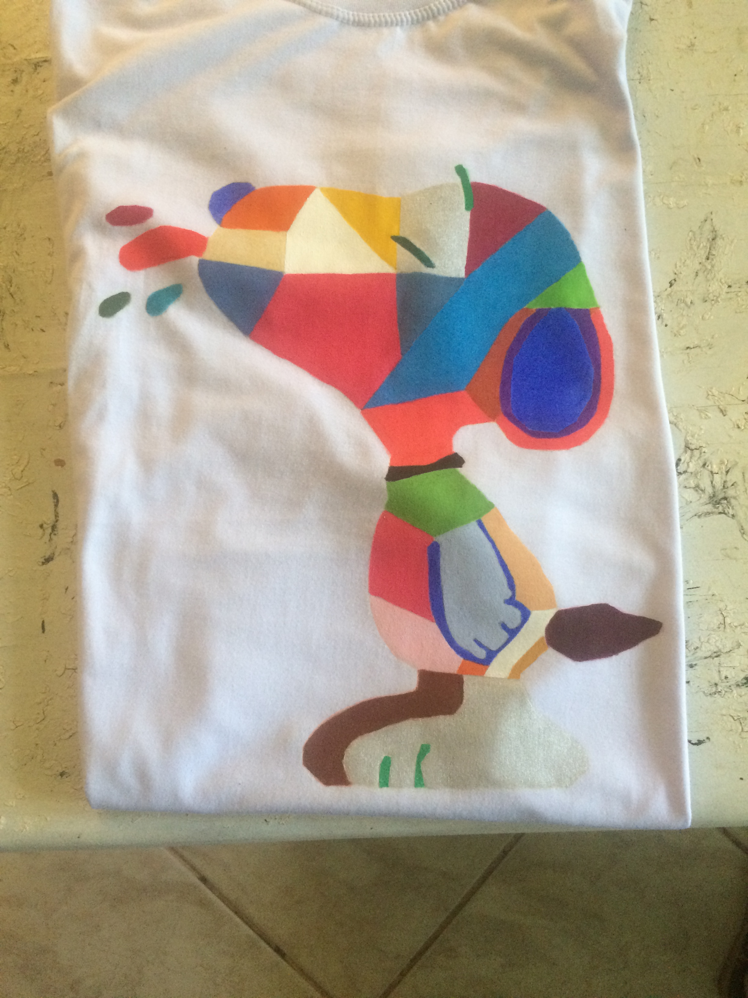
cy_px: 499
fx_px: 836
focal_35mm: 29
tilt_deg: -86.1
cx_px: 374
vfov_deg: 61.7
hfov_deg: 48.2
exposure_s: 1/30
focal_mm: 4.15
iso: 200
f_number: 2.2
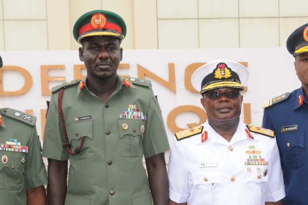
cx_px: 164
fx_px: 615
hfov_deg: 28.1
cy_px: 154
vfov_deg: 18.8
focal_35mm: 72
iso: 250
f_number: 5
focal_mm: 27
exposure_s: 1/250
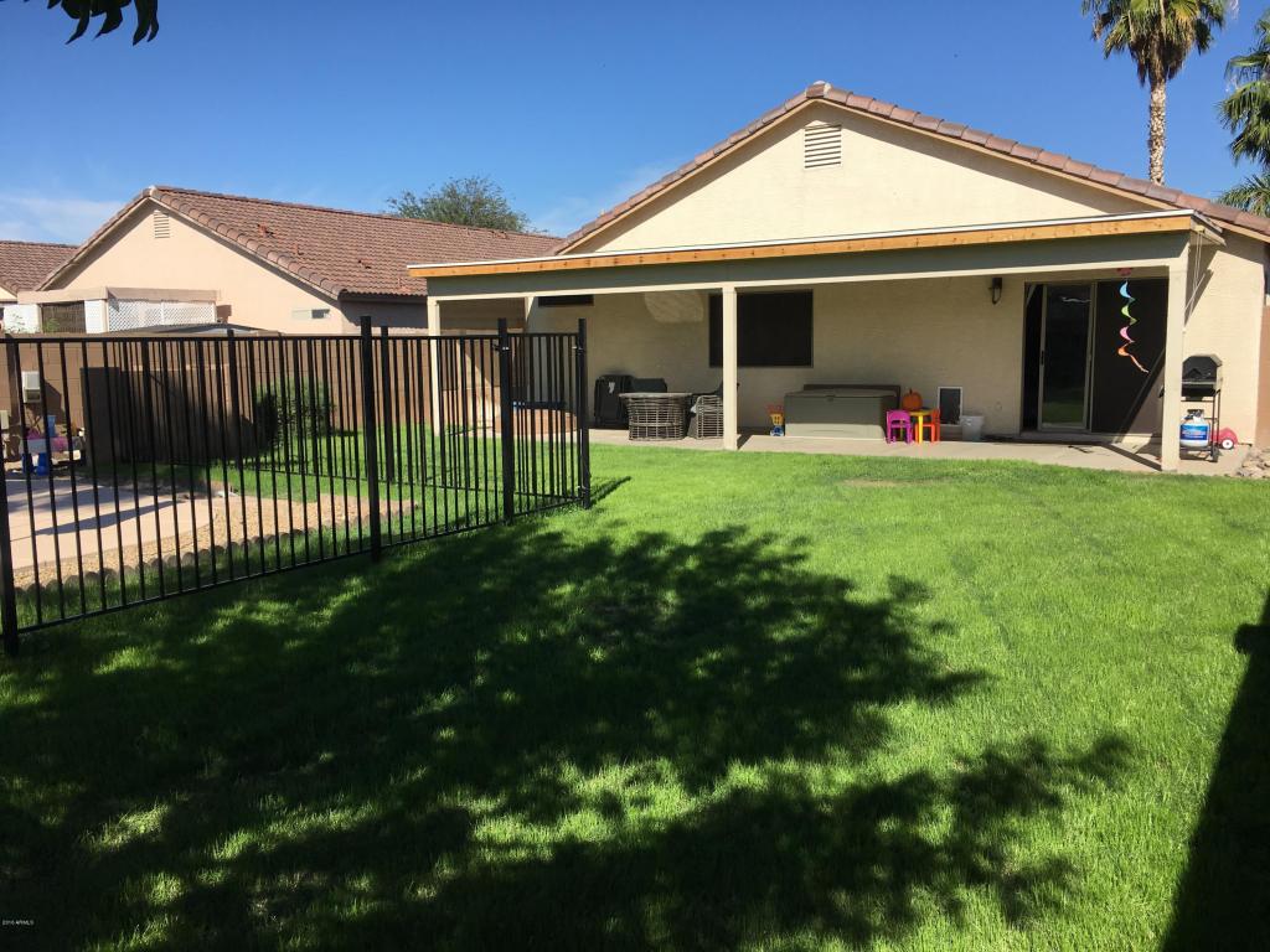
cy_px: 476
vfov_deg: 48.2
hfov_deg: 61.7
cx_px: 635
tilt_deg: -5.9
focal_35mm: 29
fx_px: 1064
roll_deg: +1.0
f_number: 2.2
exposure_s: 1/1972
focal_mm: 4.15
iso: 25
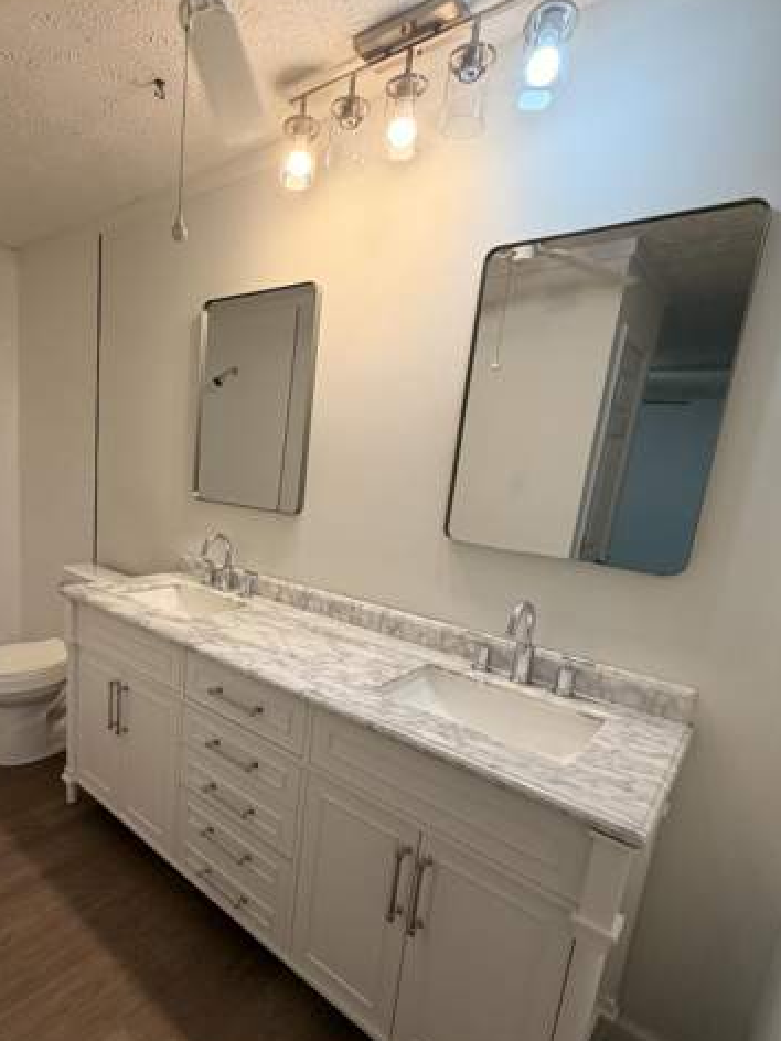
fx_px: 572
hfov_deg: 66.8
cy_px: 576
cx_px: 258
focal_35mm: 19
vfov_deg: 84.4
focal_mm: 2.22
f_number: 2.2
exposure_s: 1/120
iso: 125
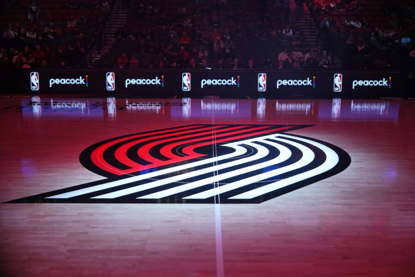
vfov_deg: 36.9
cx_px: 208
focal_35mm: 36
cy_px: 138
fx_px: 415
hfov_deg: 53.1
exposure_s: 1/2000
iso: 2500
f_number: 2
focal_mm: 36
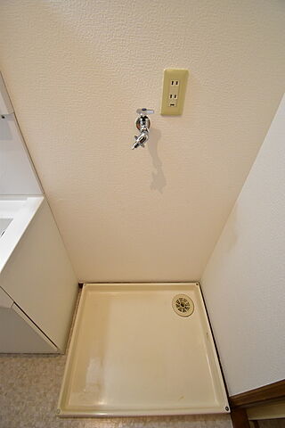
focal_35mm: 15
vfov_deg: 100.4
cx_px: 142
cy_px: 214
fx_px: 178
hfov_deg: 77.3
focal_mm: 10
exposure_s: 1/40
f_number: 4.5
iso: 1600
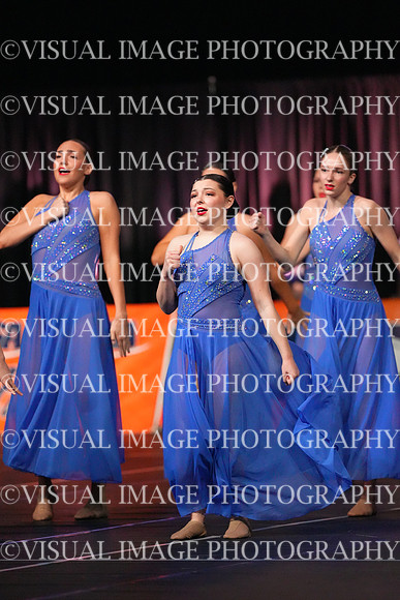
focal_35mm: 300
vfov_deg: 6.9
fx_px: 4997
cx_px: 200
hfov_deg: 4.6
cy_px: 300
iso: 16000
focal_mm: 300
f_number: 3.5
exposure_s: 1/1250
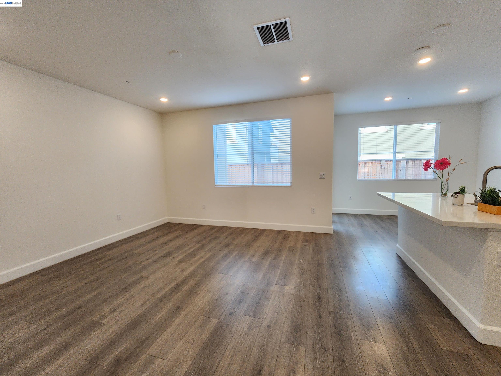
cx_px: 250
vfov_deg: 89.9
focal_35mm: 13
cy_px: 188
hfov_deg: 106.2
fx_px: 188
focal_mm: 2.2
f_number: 2.2
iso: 125
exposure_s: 1/60
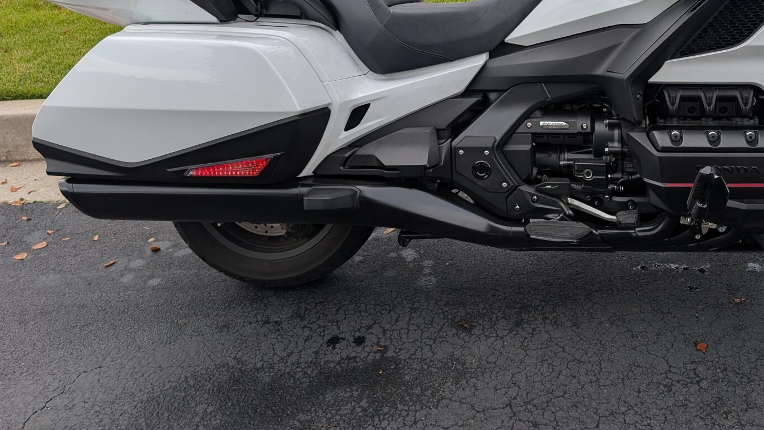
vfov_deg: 29.6
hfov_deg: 51.4
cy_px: 25
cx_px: 534
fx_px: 770
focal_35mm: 38
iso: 19
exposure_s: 1/449
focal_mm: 6.9
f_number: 1.68
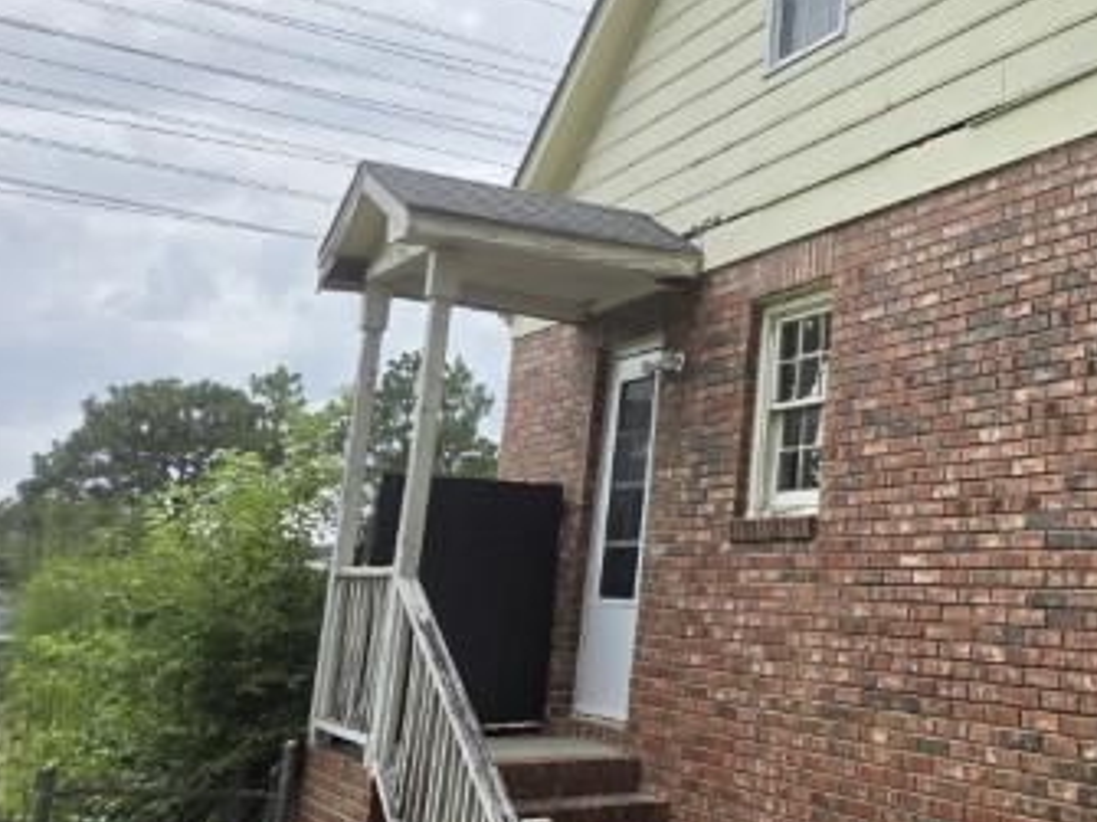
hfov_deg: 39.3
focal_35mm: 44
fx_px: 1394
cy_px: 295
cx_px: 1022
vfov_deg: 32.7
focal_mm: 5.4
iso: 80
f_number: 1.8
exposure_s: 1/3100
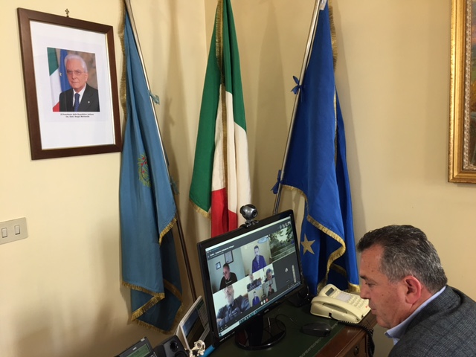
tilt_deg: -7.4
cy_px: 178
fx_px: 399
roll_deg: +2.5
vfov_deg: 48.2
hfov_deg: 61.7
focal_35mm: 29
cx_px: 238
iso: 40
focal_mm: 4.15
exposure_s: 1/17
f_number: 2.2
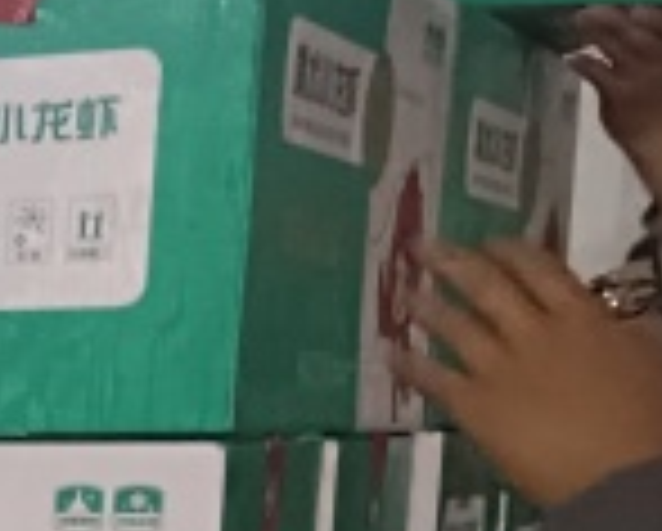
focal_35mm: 138
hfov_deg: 11.4
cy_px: 932
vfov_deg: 10.6
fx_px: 2707
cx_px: -964
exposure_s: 1/14.3
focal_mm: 3.96
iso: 7231
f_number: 1.8
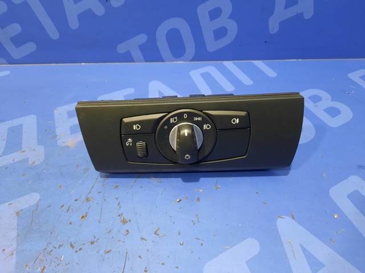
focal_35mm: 25
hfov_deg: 69.4
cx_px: 182
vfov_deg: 54.9
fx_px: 264
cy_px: 136
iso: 400
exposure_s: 1/25
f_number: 2
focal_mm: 4.6
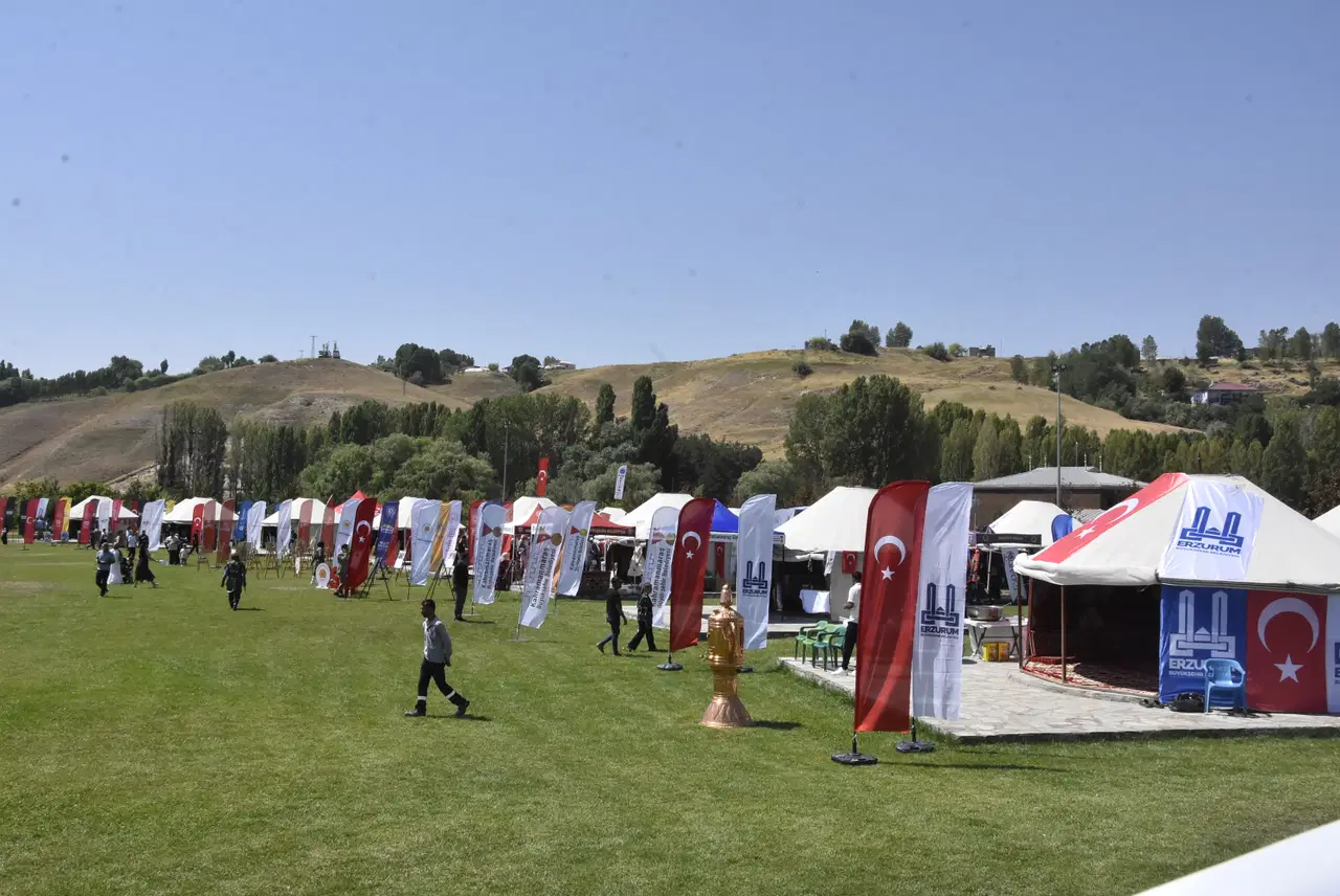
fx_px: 1229
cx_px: 670
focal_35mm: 33
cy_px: 448
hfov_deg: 57.2
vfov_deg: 40.0
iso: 1250
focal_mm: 22
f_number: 16
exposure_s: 1/1000
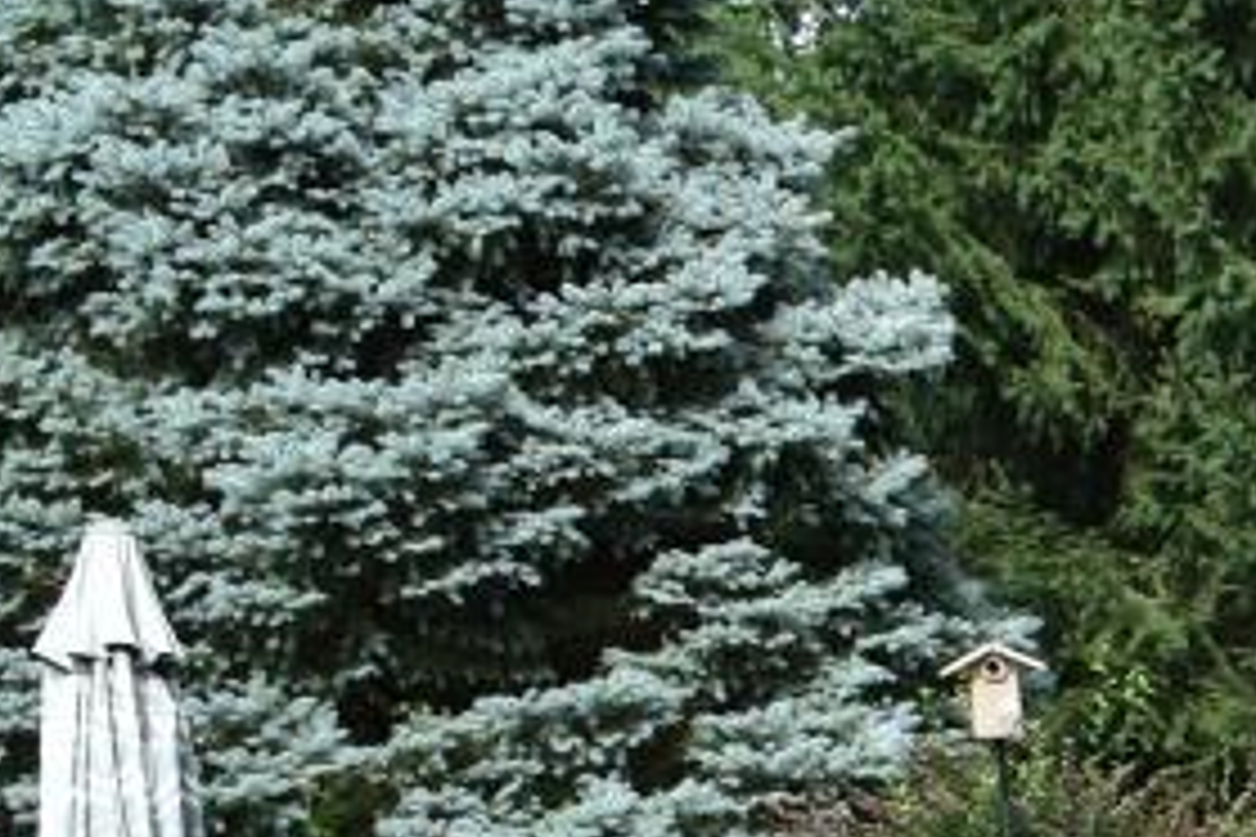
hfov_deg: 12.5
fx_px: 5058
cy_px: 1336
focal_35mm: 145
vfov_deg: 9.2
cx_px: 2512
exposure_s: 1/250
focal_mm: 18
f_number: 8
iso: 110
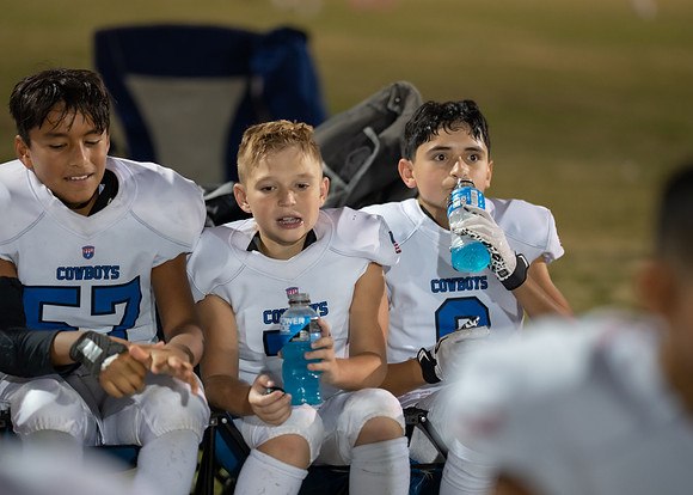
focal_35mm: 152
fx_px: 2990
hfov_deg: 13.2
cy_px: 230
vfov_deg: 9.5
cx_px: 365
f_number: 1.8
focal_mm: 135
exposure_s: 1/400
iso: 1600
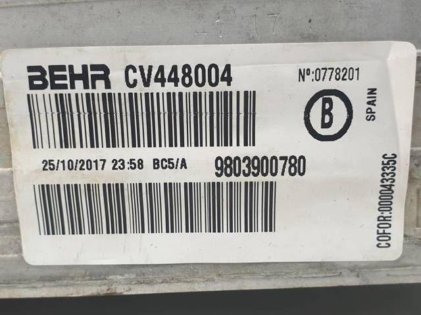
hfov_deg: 67.3
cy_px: 158
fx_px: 316
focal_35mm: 26
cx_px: 210
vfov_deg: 53.0
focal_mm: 4.3
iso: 64
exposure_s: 1/100
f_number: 2.4
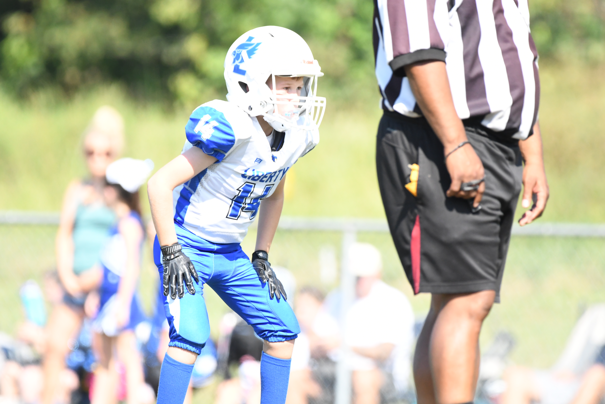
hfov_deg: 2.5
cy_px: 202
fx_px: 13863
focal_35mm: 825
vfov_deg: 1.7
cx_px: 302
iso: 2000
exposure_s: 1/2000
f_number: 7.1
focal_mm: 550
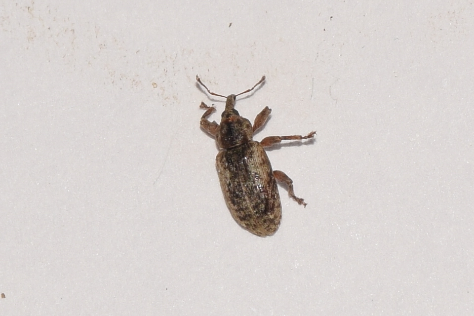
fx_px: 2765
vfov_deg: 6.5
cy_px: 158
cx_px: 237
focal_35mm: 210
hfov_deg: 9.8
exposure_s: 1/200
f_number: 14
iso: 100
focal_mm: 140
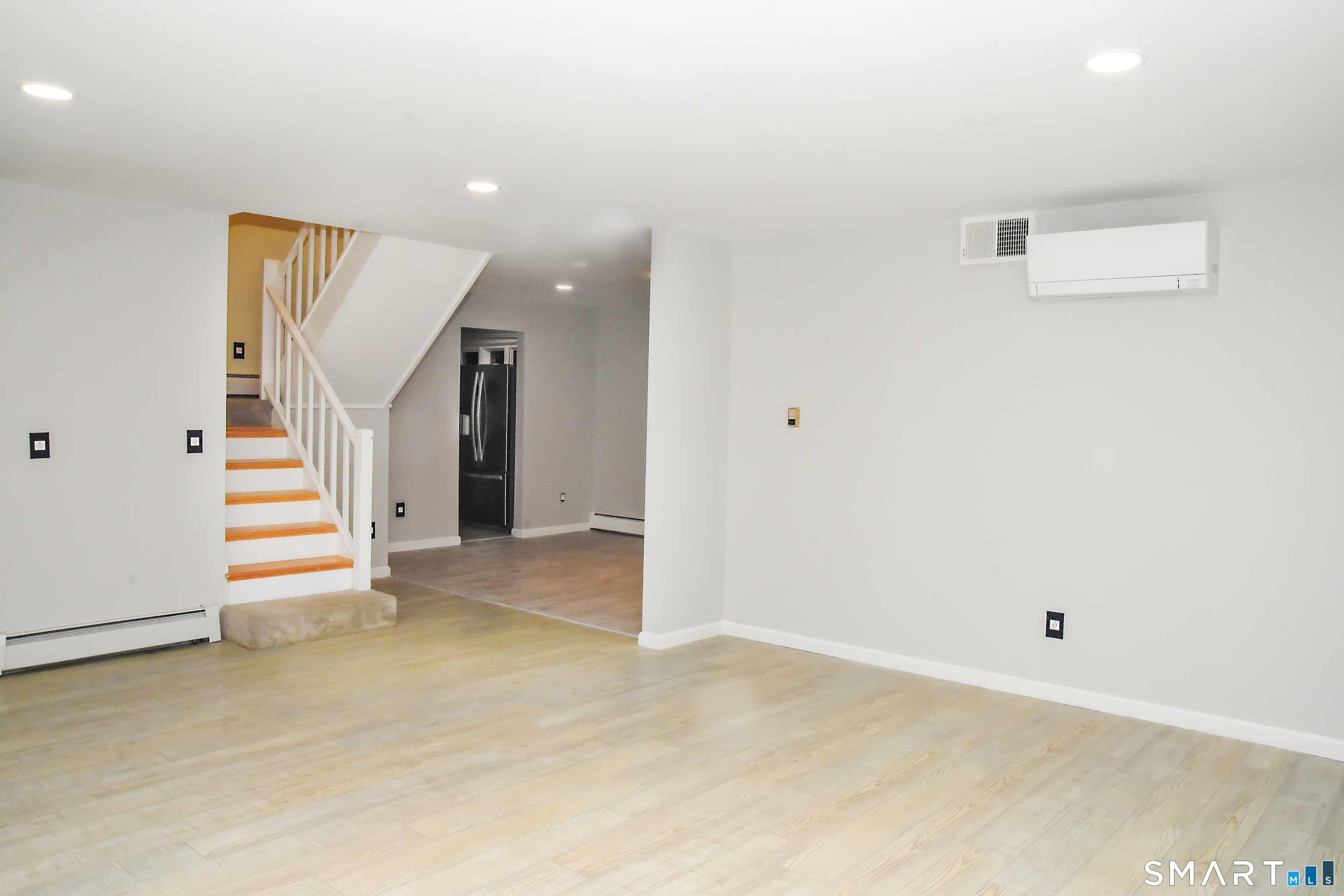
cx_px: 672
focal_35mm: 26
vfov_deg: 50.4
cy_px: 448
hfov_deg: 70.4
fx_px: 952
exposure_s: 1/125
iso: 3200
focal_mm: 17
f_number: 16
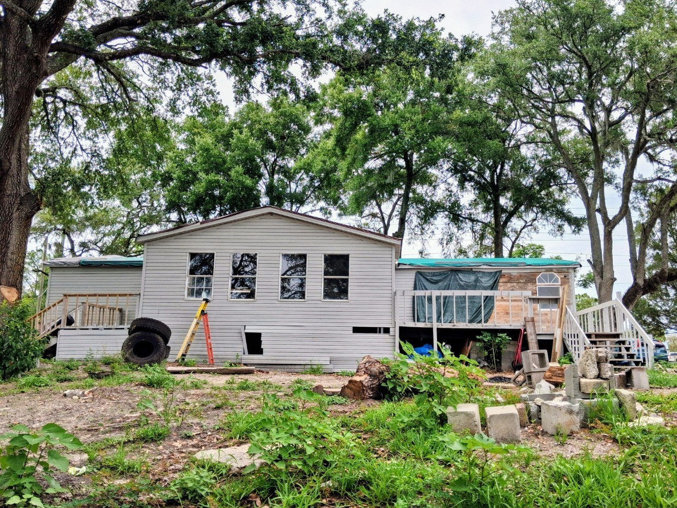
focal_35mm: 30
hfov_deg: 60.0
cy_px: 233
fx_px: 587
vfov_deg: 46.7
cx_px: 347
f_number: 1.8
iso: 25
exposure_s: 1/569
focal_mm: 4
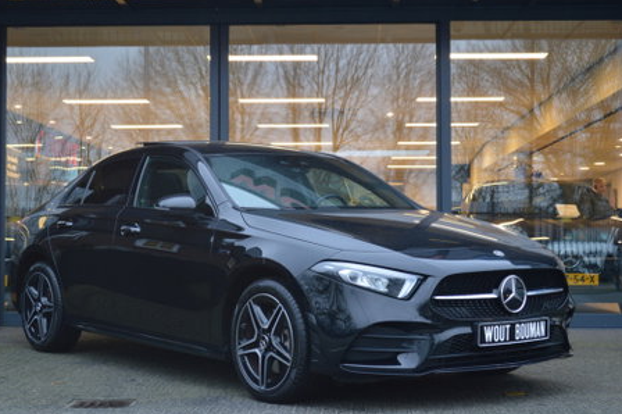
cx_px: 295
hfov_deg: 32.9
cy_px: 208
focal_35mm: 61
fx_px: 1053
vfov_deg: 22.2
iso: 400
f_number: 5
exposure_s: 1/25
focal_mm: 38
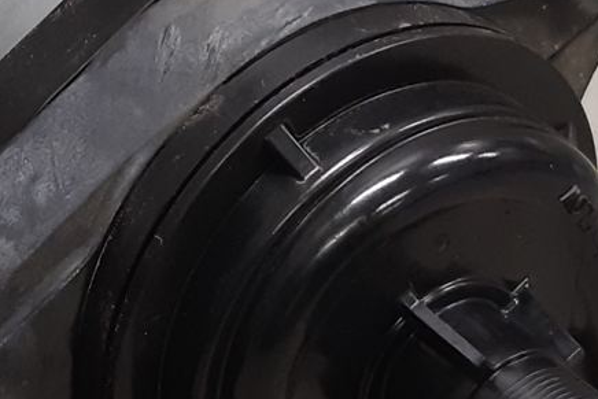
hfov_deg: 15.9
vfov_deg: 10.8
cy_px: 159
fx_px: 2110
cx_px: 22
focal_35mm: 127
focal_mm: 3.93
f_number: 1.7
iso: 160
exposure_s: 1/50
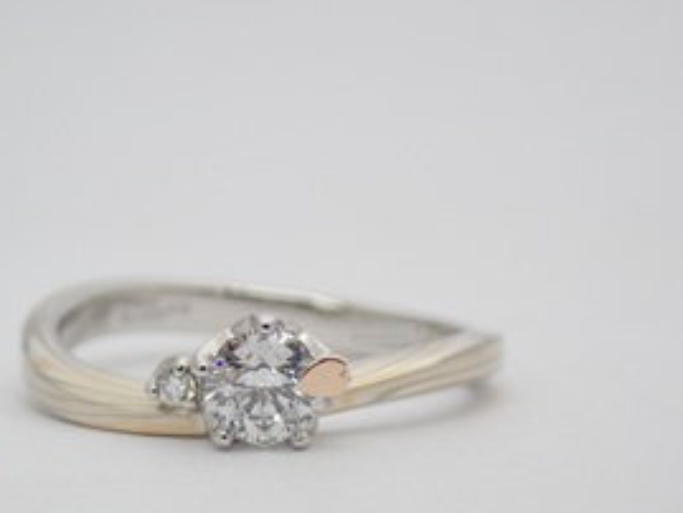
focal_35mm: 137
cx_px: 256
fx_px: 2704
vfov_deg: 10.8
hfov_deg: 14.4
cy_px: 362
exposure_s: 1/100
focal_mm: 14.62
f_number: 4.3
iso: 200
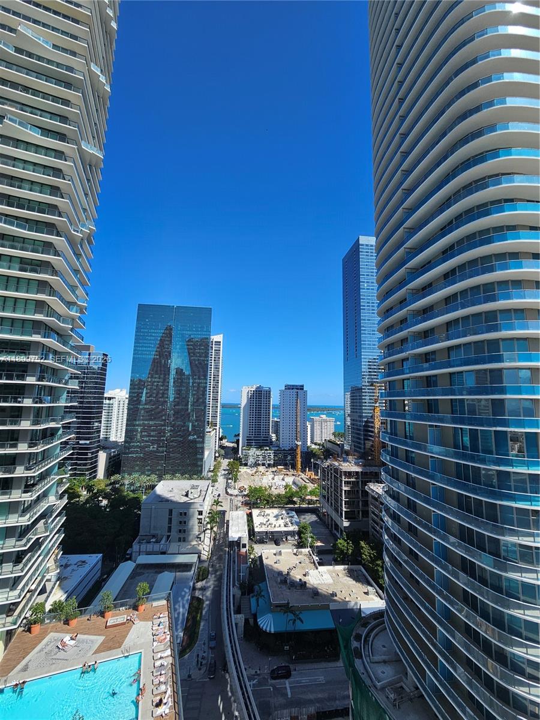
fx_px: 270
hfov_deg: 89.9
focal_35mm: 13
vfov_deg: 106.2
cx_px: 270
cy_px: 360
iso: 50
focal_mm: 2.2
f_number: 2.2
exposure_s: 1/2216
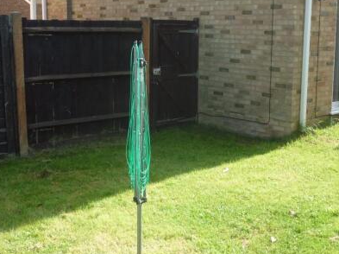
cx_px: 204
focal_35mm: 49
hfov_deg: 38.8
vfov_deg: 29.6
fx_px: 479
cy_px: 108
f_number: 2.8
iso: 100
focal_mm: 5.5
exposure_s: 1/400
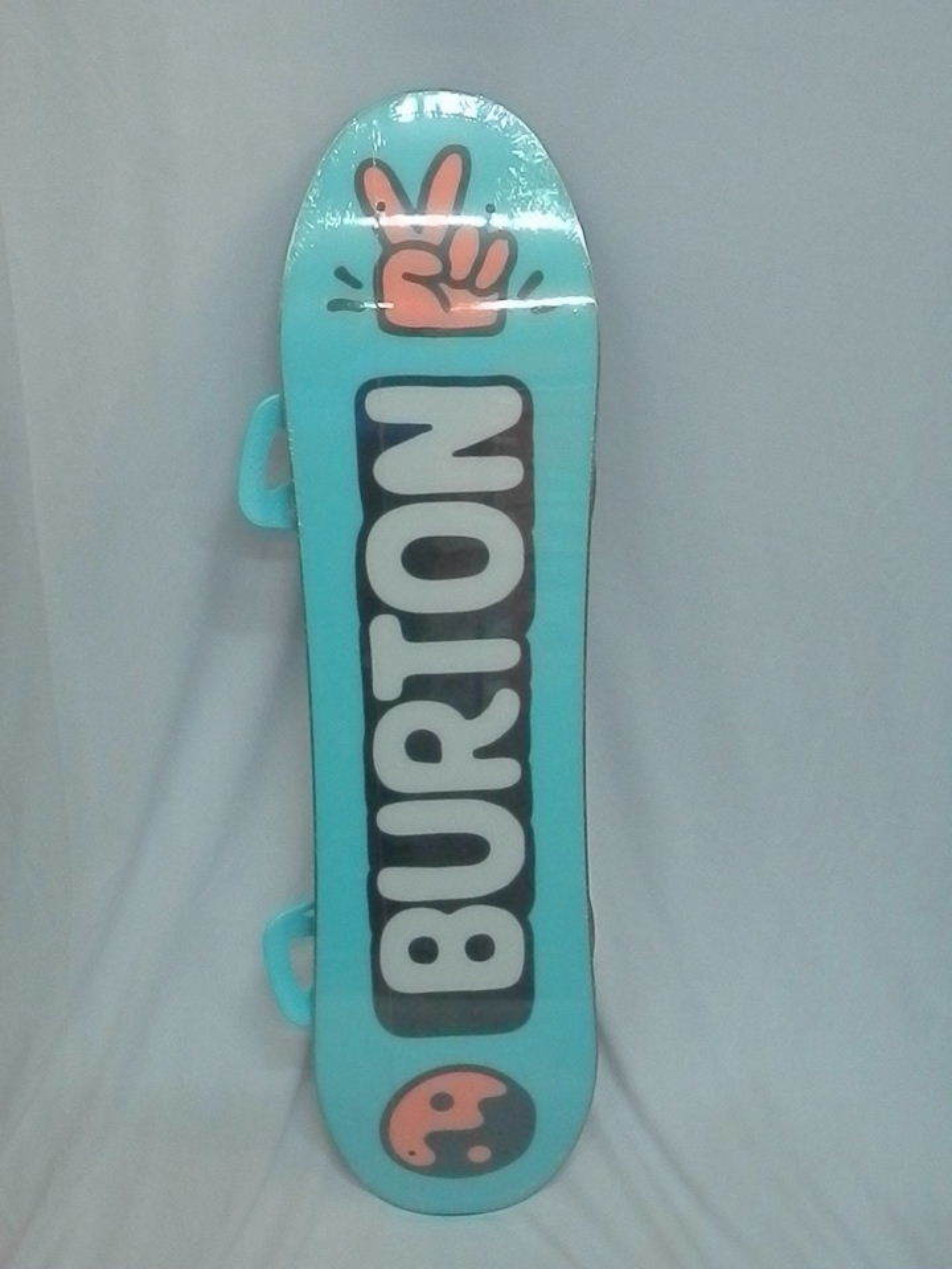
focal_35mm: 49
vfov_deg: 38.9
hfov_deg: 29.7
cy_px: 634
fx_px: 1797
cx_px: 476
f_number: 4
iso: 1600
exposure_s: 1/80
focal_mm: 8.9
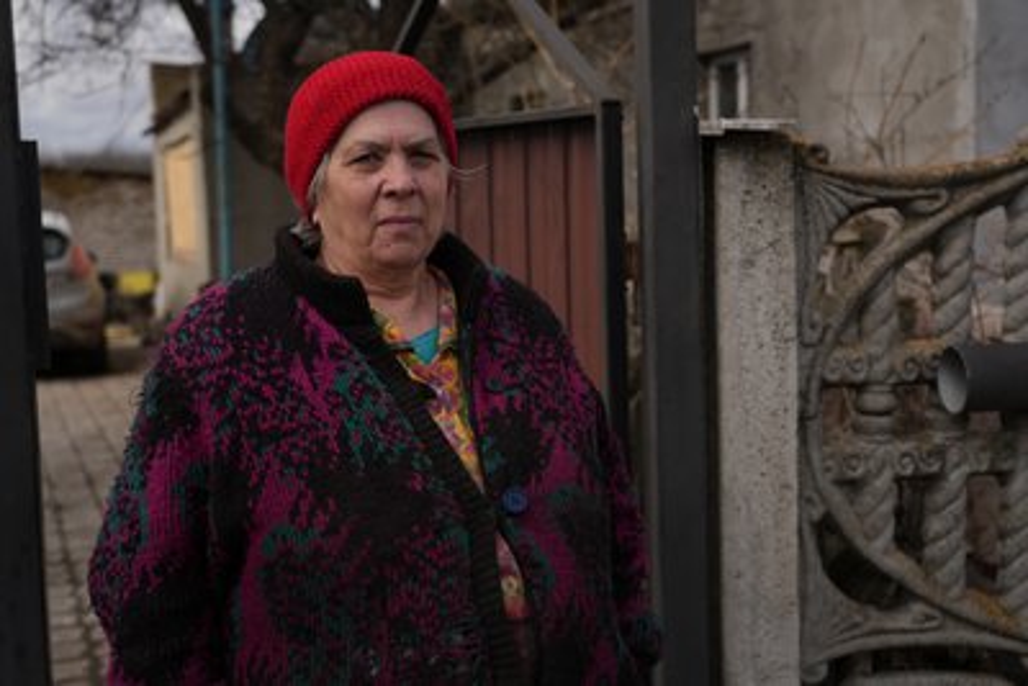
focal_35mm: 49
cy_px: 343
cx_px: 514
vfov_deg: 27.5
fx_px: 1400
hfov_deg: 40.3
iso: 100
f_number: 4
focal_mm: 49
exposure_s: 1/1250
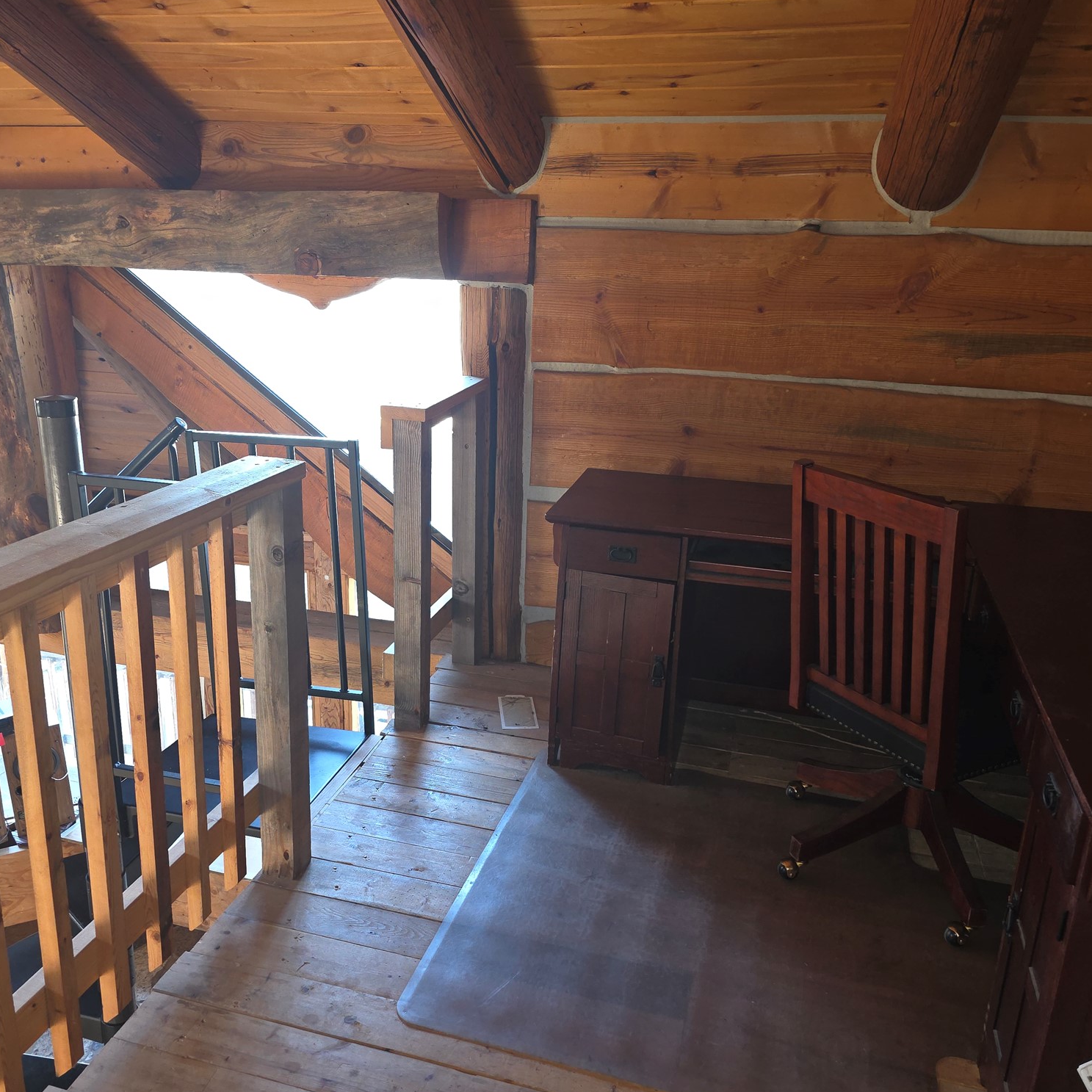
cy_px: 550
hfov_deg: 57.3
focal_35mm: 28
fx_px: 999
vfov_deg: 57.3
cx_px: 513
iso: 125
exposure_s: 1/24
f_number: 1.7
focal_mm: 6.3
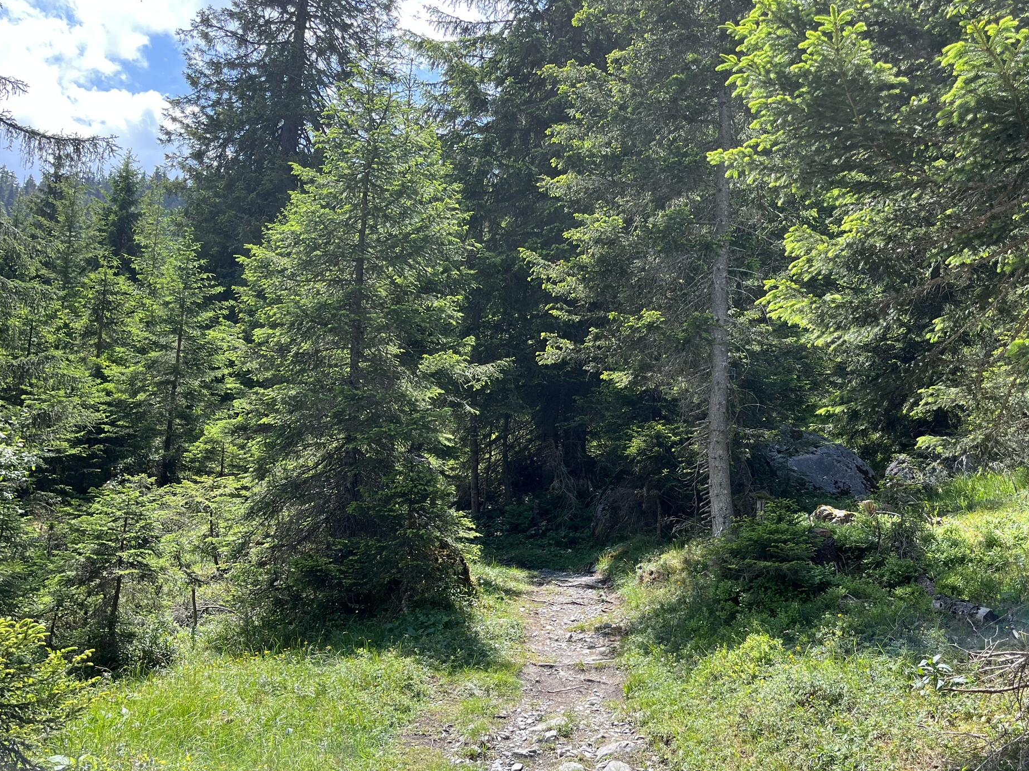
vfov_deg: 41.6
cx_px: 608
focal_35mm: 34
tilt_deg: +10.5
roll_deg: -2.4
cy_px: 458
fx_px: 1011
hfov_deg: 53.6
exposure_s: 1/992
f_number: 1.6
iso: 50
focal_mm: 5.1
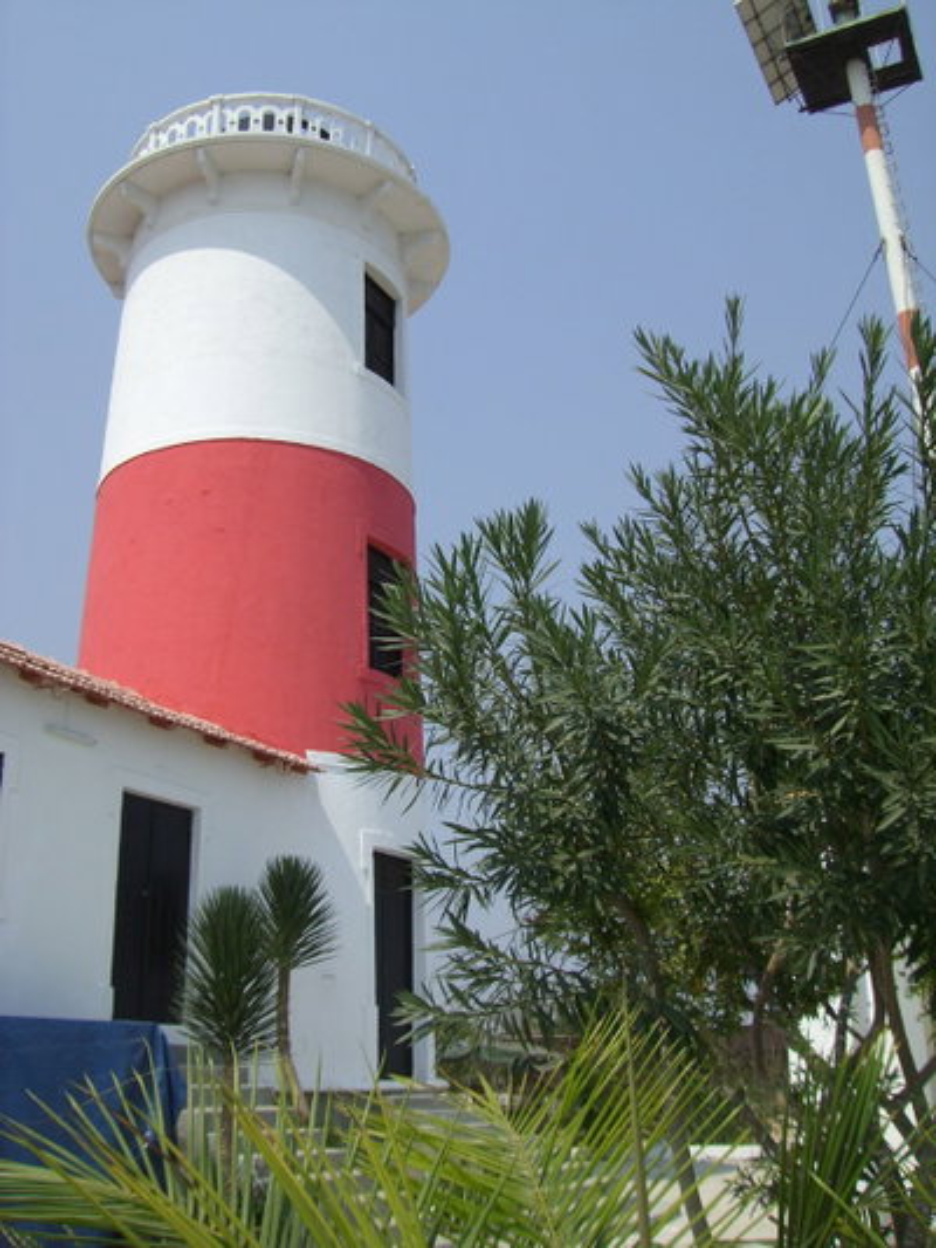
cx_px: 468
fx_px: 1369
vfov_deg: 49.0
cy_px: 624
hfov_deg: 37.7
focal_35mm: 38
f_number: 4.3
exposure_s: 1/800
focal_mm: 6.2
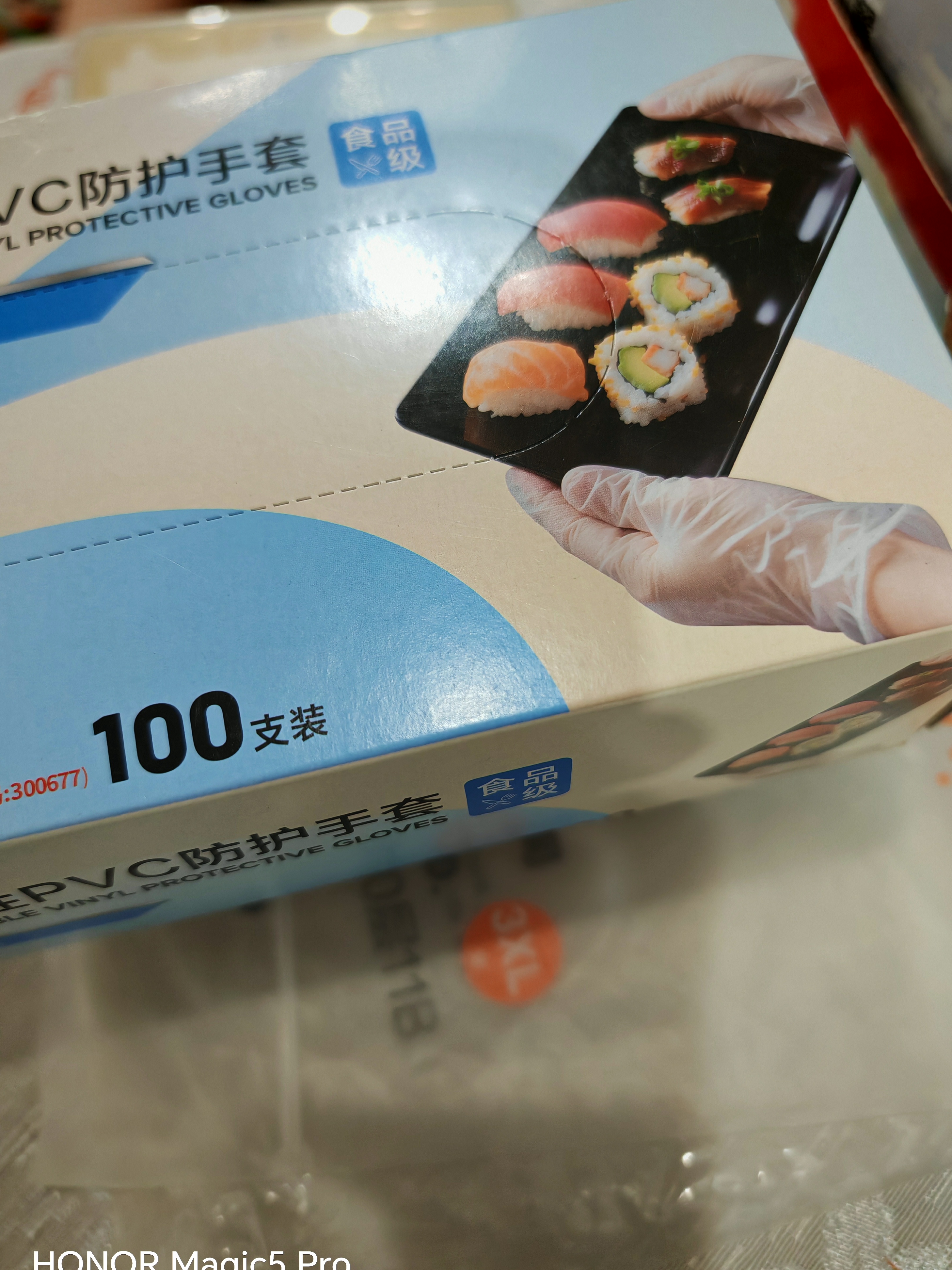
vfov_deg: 63.4
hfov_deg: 49.7
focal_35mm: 28
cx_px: 478
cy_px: 657
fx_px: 1027
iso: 1000
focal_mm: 7.62
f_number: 1.6
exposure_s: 1/150
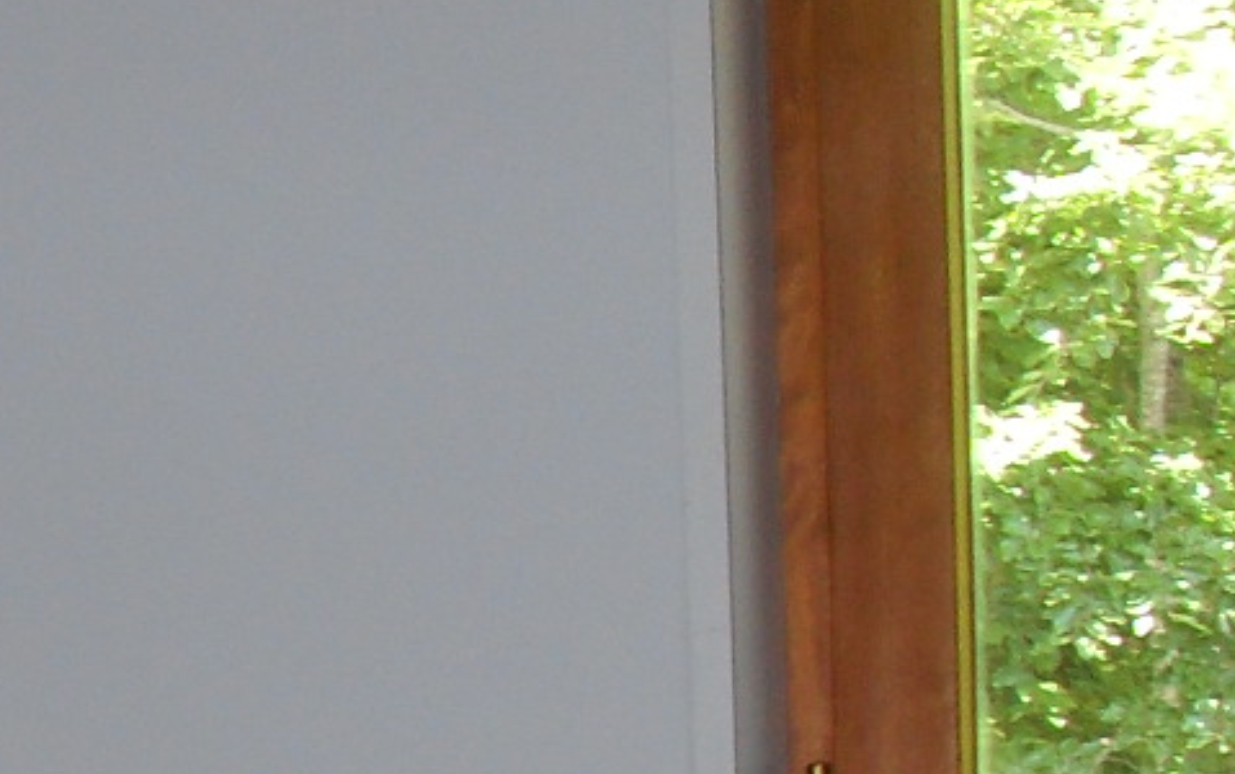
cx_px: -1029
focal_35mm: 154
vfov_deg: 8.1
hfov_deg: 12.4
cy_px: 1615
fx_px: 5186
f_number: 2.8
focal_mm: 6.3
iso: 100
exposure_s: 1/45
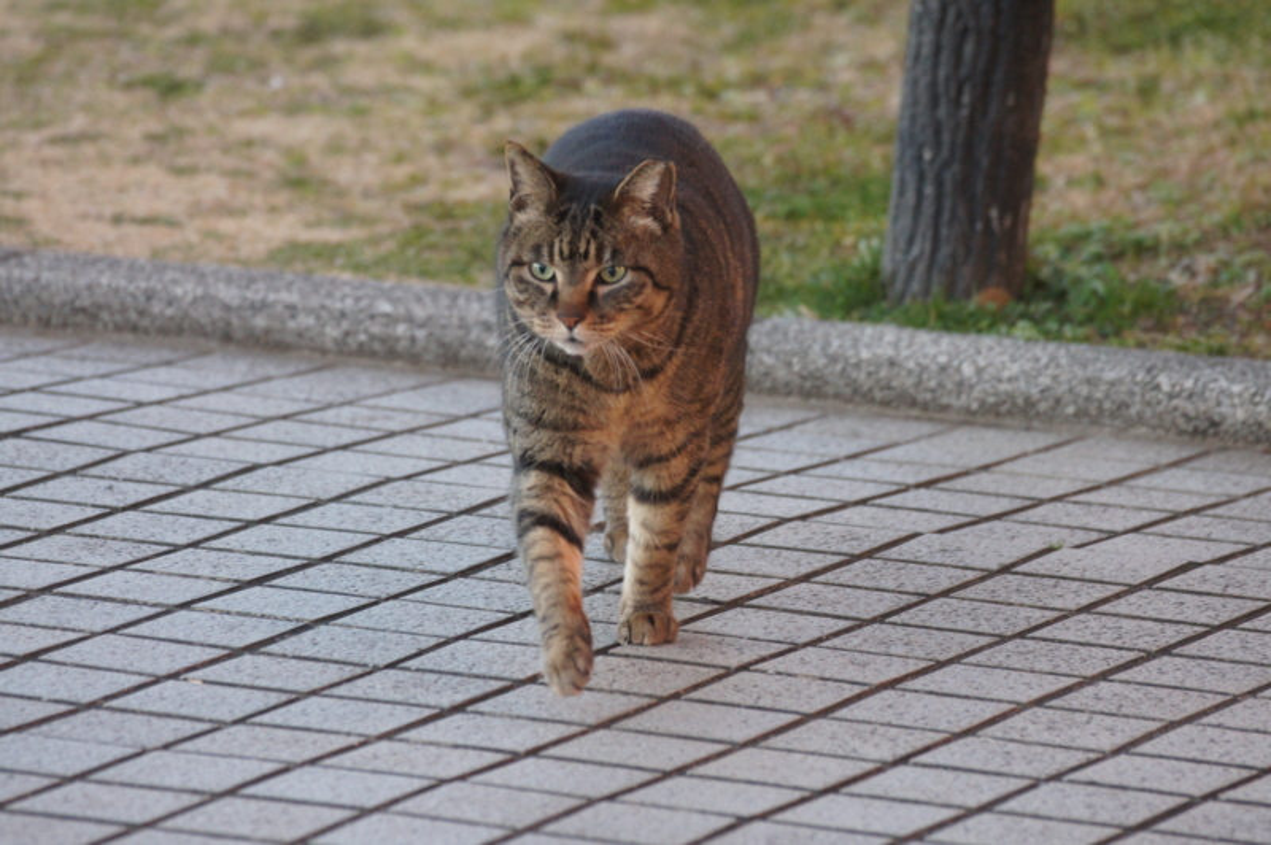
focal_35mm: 315
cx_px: 636
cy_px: 422
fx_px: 11112
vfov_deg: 4.4
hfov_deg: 6.5
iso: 1600
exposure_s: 1/250
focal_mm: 210
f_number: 5.6
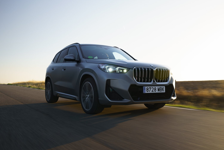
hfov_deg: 53.5
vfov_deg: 37.1
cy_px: 79
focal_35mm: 36
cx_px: 110
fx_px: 222
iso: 100
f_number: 5
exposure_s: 1/50
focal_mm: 33.7
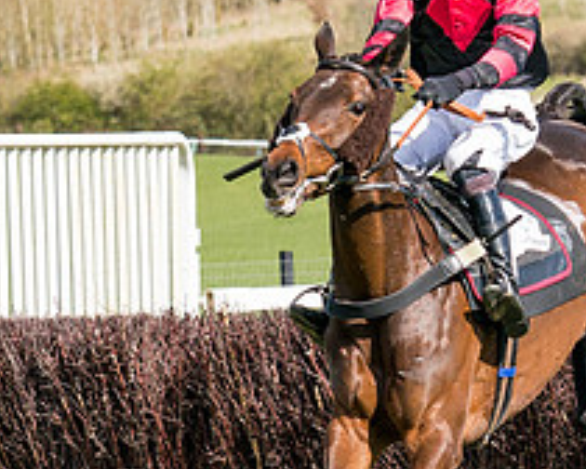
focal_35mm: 429
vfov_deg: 3.6
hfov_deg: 4.5
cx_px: 274
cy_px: 271
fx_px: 7440
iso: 400
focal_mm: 98
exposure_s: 1/2000
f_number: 4.5
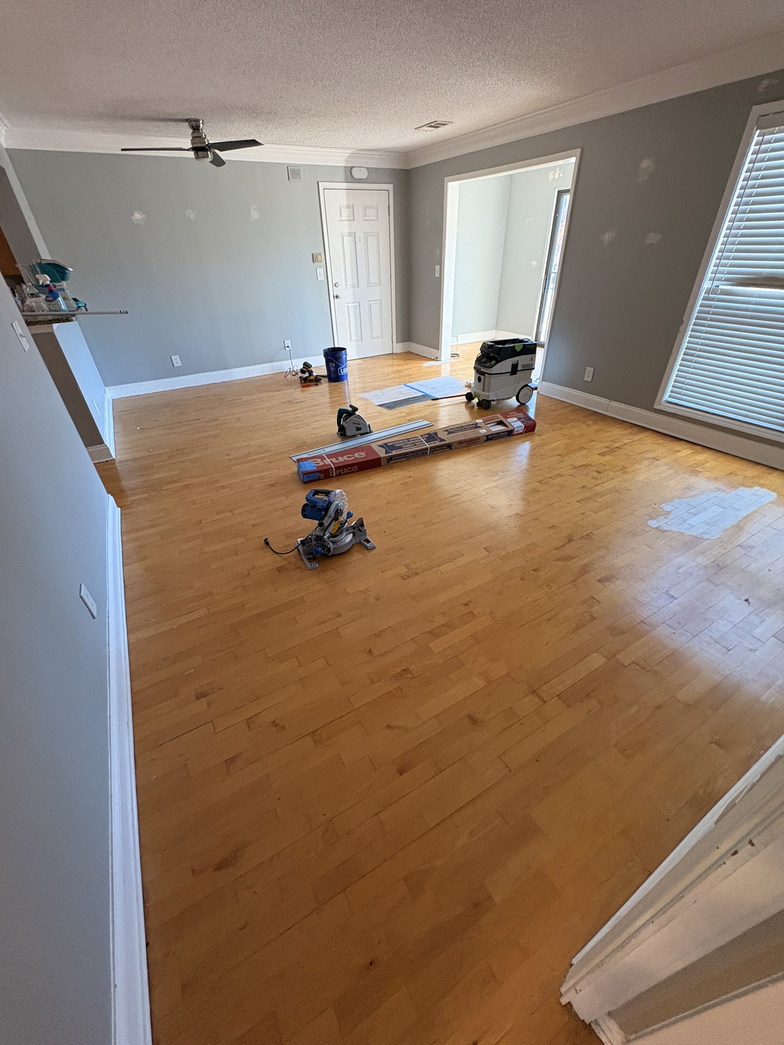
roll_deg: +2.9
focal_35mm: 14
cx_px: 392
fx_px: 423
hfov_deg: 85.7
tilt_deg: -32.3
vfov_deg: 102.1
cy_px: 522
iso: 400
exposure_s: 1/60
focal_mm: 2.22
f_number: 2.2
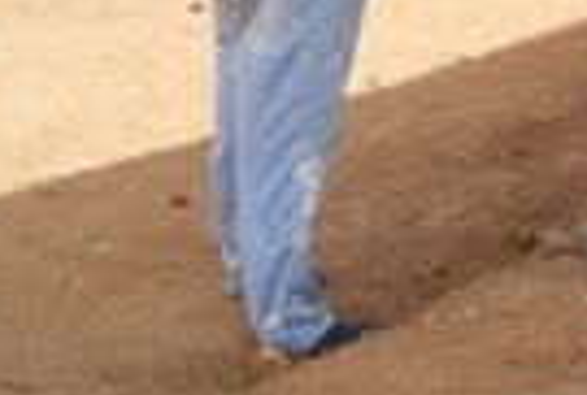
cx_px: 778
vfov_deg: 9.7
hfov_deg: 14.1
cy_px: -165
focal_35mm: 139
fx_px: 2274
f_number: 9
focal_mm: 28
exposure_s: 1/160
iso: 100
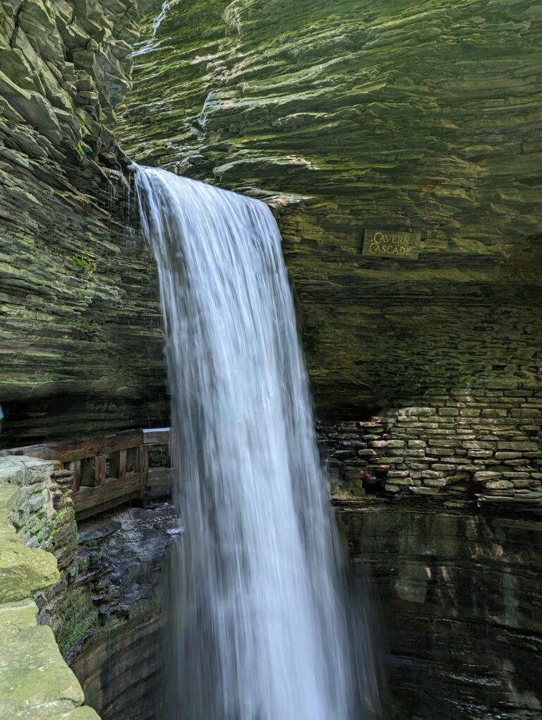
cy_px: 360
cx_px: 271
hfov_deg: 56.9
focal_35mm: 24
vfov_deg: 71.5
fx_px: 500
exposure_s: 1/123
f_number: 1.68
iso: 287
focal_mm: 6.9
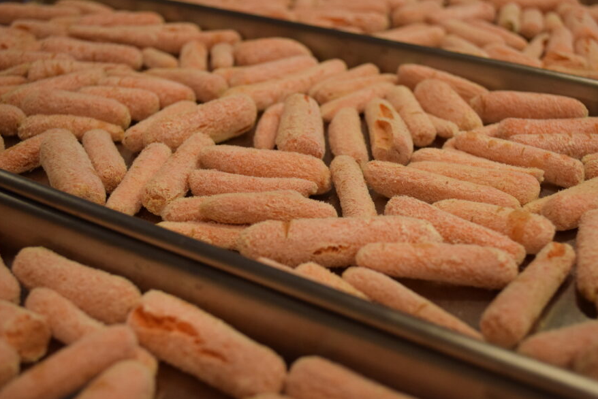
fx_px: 814
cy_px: 203
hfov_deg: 40.2
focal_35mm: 49
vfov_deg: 27.5
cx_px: 342
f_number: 4.5
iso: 1400
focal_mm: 28
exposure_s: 1/60
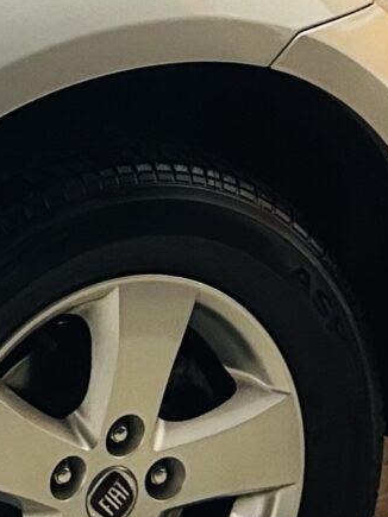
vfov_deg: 12.5
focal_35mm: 153
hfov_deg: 9.4
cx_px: -177
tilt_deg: -9.0
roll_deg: -0.3
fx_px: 2288
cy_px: -175
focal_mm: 5.7
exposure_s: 1/50
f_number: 1.5
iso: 320
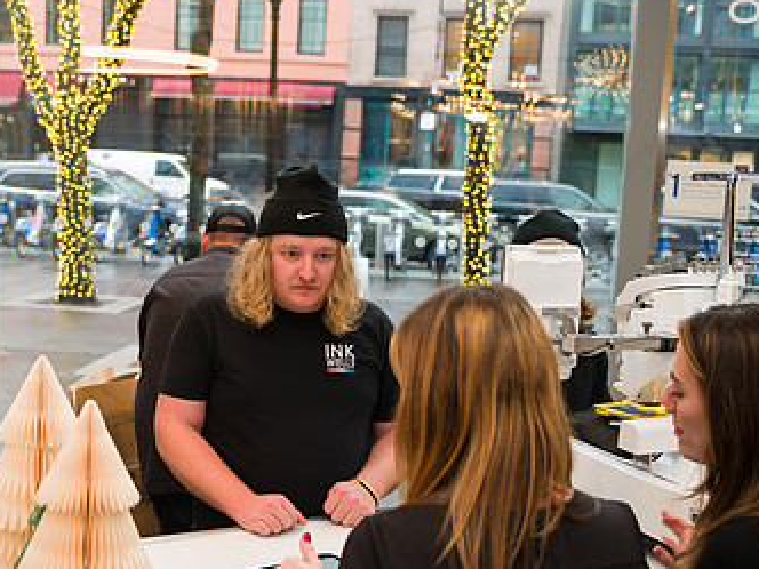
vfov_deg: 30.9
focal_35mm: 47
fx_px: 1031
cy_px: 299
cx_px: 286
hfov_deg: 40.2
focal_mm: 28
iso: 400
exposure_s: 1/160
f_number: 3.2
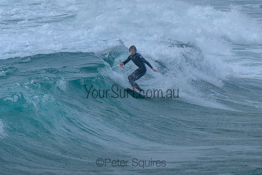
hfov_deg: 3.7
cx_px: 129
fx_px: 4006
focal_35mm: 550
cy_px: 85
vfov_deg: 2.5
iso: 500
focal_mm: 400
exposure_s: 1/2000
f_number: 9
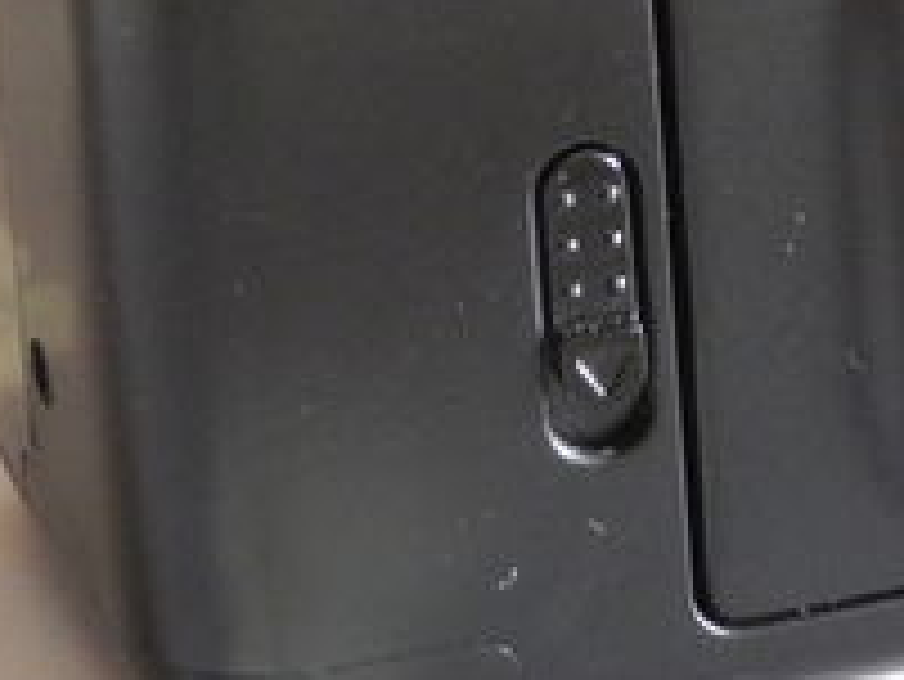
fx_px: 7918
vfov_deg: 4.9
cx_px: 2010
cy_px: -459
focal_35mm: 303
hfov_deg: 6.3
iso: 400
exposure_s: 1/23.8
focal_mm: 13
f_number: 3.5
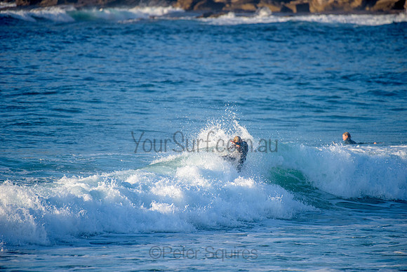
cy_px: 136
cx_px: 204
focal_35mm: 500
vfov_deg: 2.8
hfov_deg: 4.1
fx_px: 5654
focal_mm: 500
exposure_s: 1/2000
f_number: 5.6
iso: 400
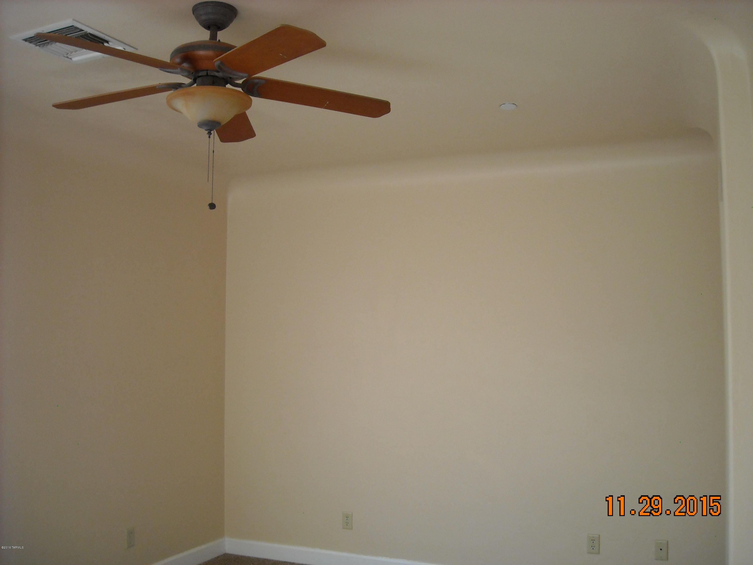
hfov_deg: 52.6
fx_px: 761
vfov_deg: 40.7
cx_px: 376
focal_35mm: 35
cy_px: 282
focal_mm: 5.7
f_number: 2.8
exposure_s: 1/60
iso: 191
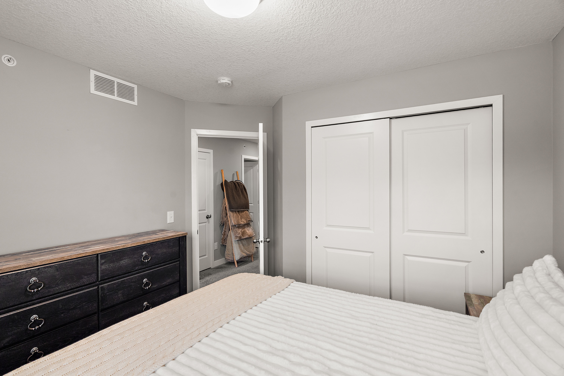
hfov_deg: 96.7
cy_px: 188
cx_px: 282
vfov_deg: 73.7
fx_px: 251
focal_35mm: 16
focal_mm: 16
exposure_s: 1/8
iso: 500
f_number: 8
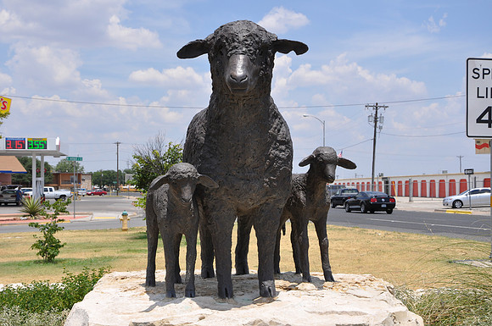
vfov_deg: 21.5
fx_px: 860
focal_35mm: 63
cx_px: 246
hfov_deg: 31.9
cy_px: 163
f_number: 9
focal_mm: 42
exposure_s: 1/320
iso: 200
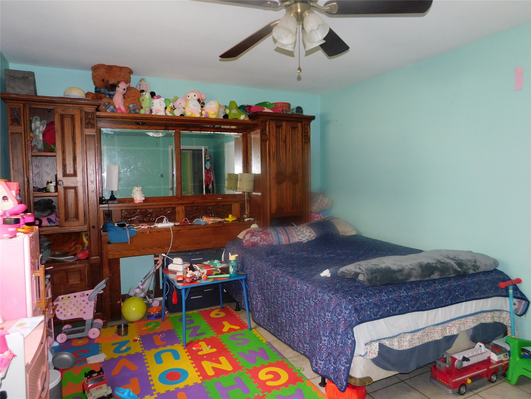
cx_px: 266
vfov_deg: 58.9
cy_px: 200
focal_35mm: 23
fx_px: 353
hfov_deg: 73.9
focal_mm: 4
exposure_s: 1/30
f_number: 3
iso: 200
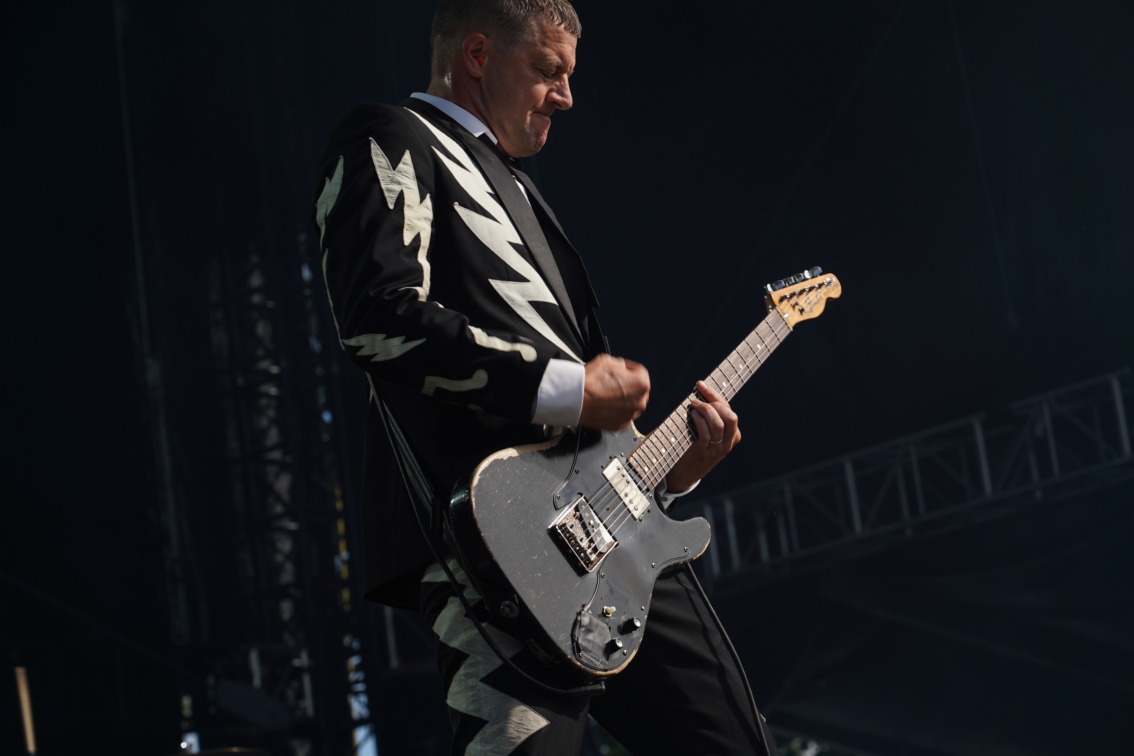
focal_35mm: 105
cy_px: 378
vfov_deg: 13.0
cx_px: 567
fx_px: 3307
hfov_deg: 19.5
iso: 100
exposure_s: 1/400
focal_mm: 105
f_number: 7.1
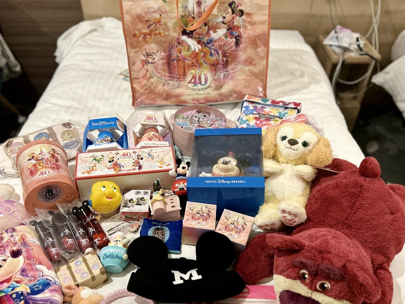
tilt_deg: -40.7
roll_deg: +1.3
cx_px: 193
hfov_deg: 58.3
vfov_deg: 45.4
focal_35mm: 31
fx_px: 363
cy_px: 168
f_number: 1.5
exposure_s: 1/50
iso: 250
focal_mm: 5.7
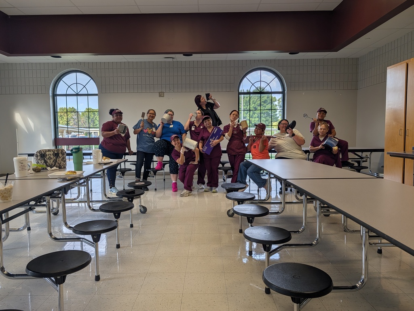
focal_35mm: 24
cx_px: 207
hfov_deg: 71.5
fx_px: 287
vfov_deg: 56.9
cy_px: 156
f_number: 1.68
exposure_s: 1/773
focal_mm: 6.9
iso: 20
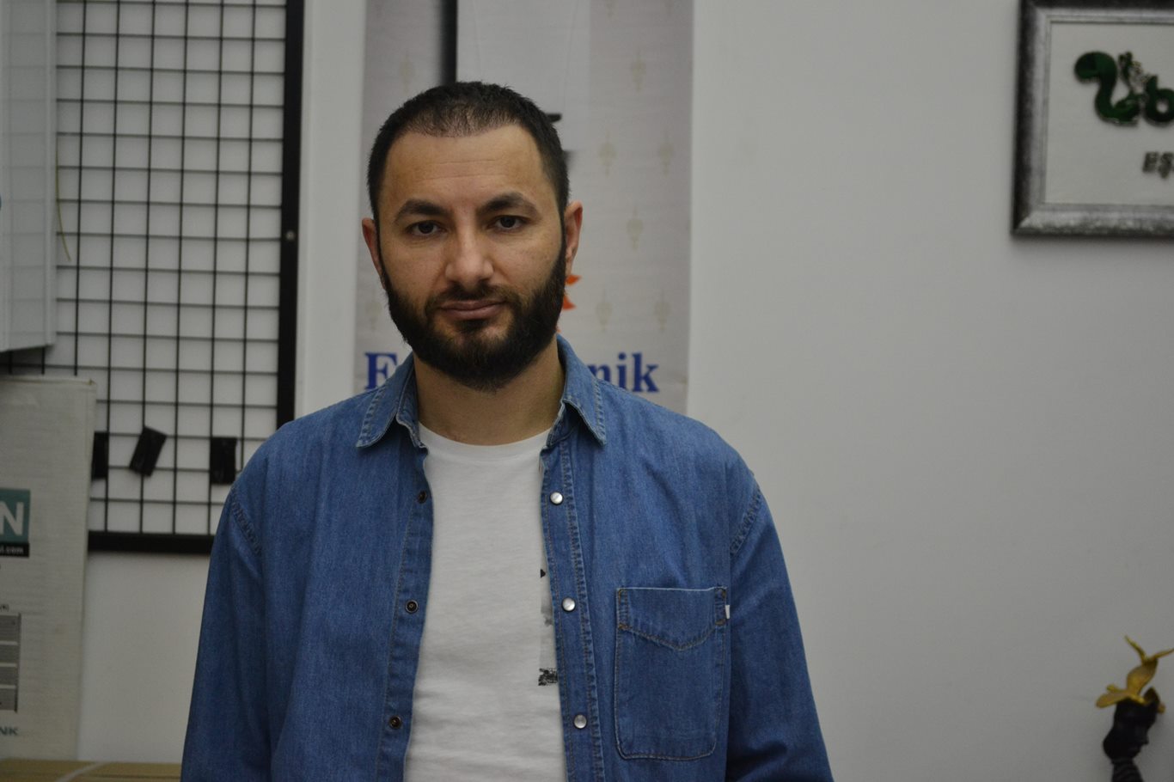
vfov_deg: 20.6
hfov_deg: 30.5
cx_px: 587
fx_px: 2152
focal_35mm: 66
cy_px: 391
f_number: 5.3
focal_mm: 44
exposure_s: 1/60
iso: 1000
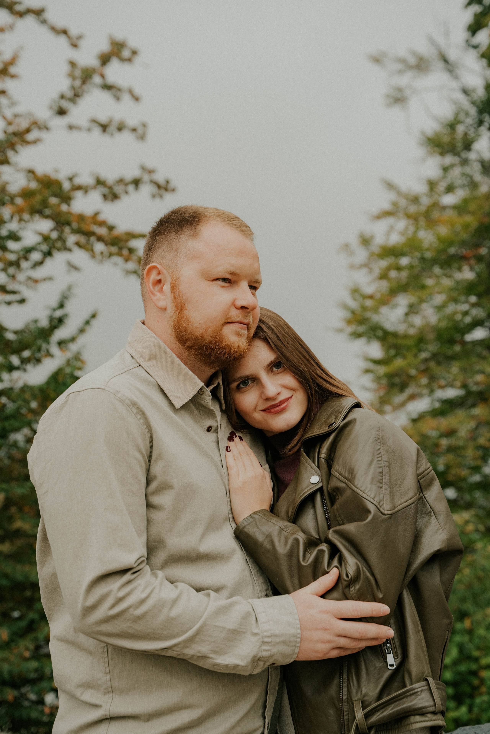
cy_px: 367
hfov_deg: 26.5
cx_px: 245
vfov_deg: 38.9
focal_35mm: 51
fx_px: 1041
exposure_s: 1/160
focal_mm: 51
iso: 250
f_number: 4.5
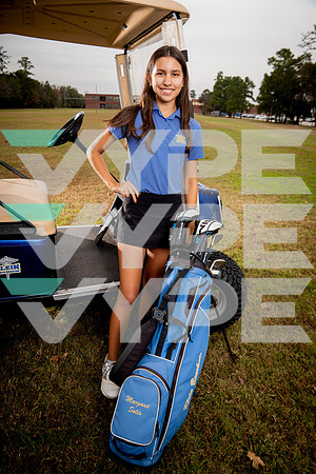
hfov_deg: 53.1
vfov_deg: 73.7
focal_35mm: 24
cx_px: 158
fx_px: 316
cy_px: 237
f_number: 4.5
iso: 200
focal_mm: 24
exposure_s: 1/250
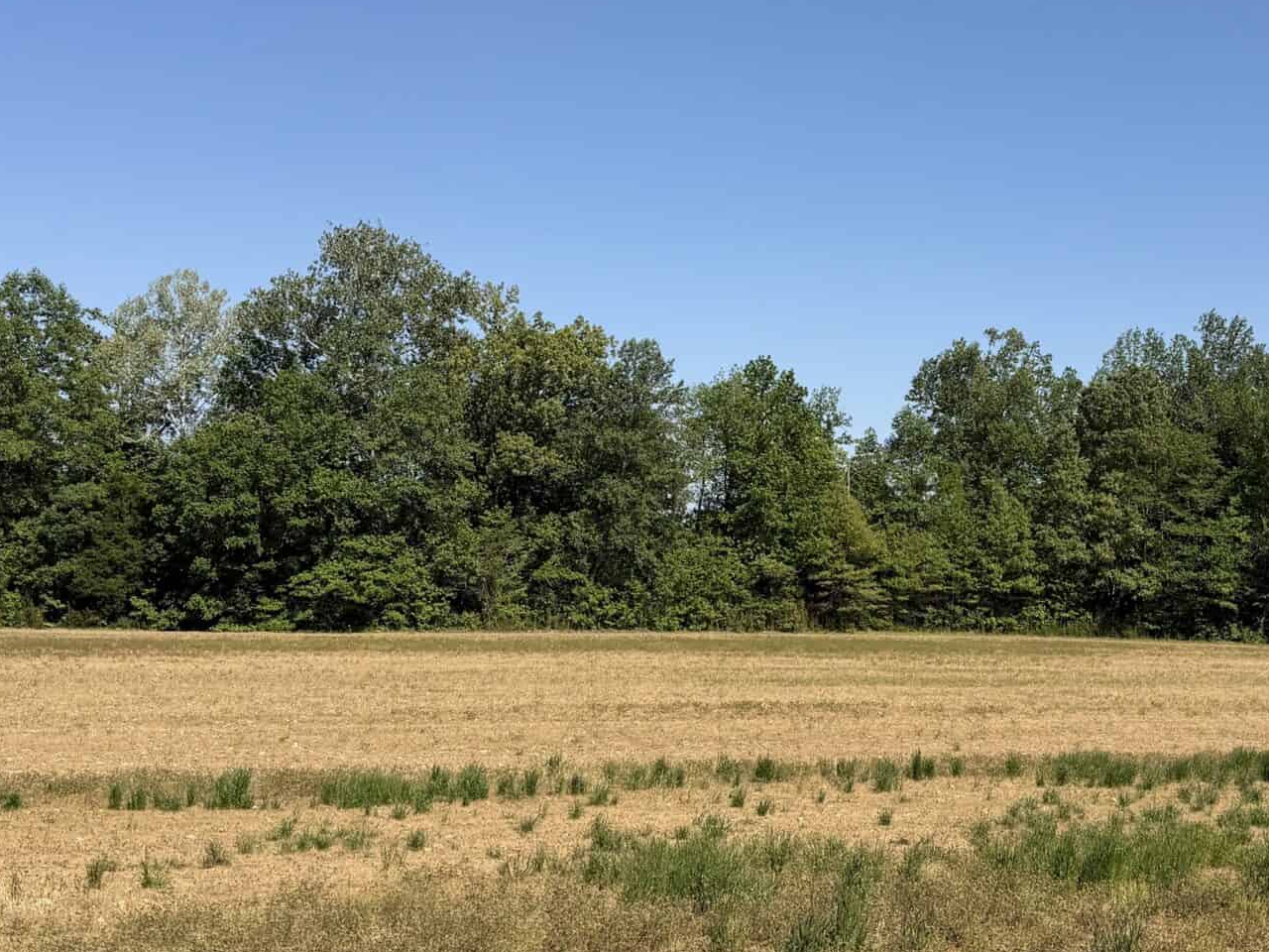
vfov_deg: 30.2
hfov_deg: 39.0
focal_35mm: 48
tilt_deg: +6.5
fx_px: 1760
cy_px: 418
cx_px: 877
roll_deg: -1.8
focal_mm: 6.76
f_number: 1.78
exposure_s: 1/5714
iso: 80
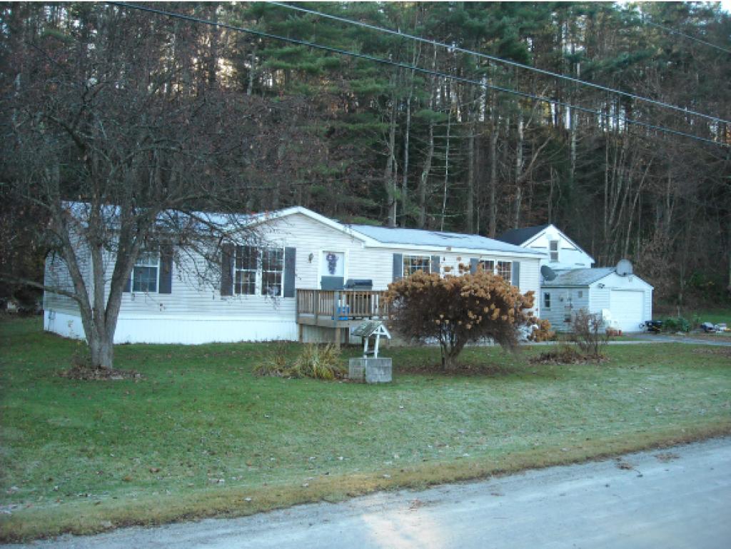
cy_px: 274
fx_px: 739
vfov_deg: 40.7
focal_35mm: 35
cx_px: 366
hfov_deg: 52.6
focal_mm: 5.7
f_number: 2.8
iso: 237
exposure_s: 1/228
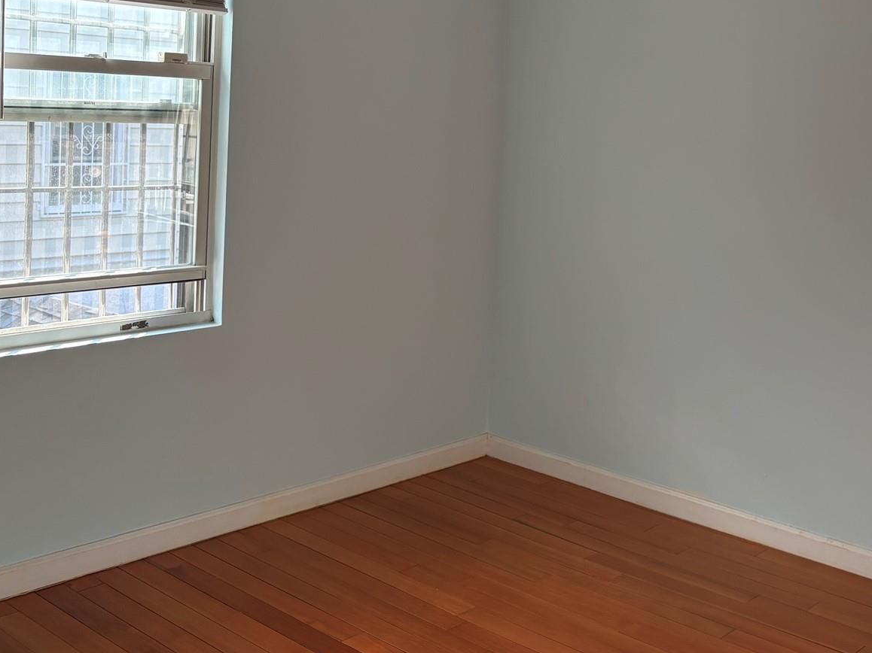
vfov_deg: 30.9
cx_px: 620
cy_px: 153
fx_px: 1159
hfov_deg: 40.4
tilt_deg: -1.8
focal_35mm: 46
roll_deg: -2.0
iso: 50
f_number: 1.6
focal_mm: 5.96
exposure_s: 1/205
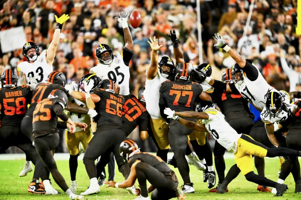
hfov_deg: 3.7
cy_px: 100
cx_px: 150
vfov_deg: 2.5
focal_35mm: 560
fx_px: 4682
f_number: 4
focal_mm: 560
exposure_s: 1/1600
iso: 5000
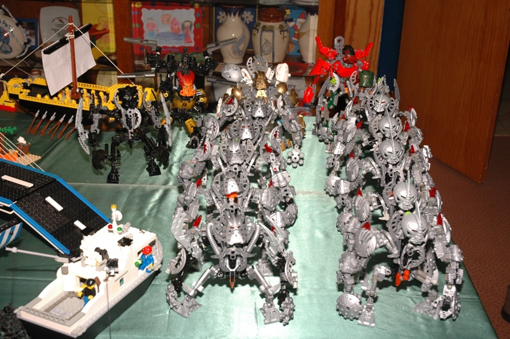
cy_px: 170
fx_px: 743
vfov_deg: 25.7
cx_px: 255
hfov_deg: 37.9
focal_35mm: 52
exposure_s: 1/125
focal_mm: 35
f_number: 9
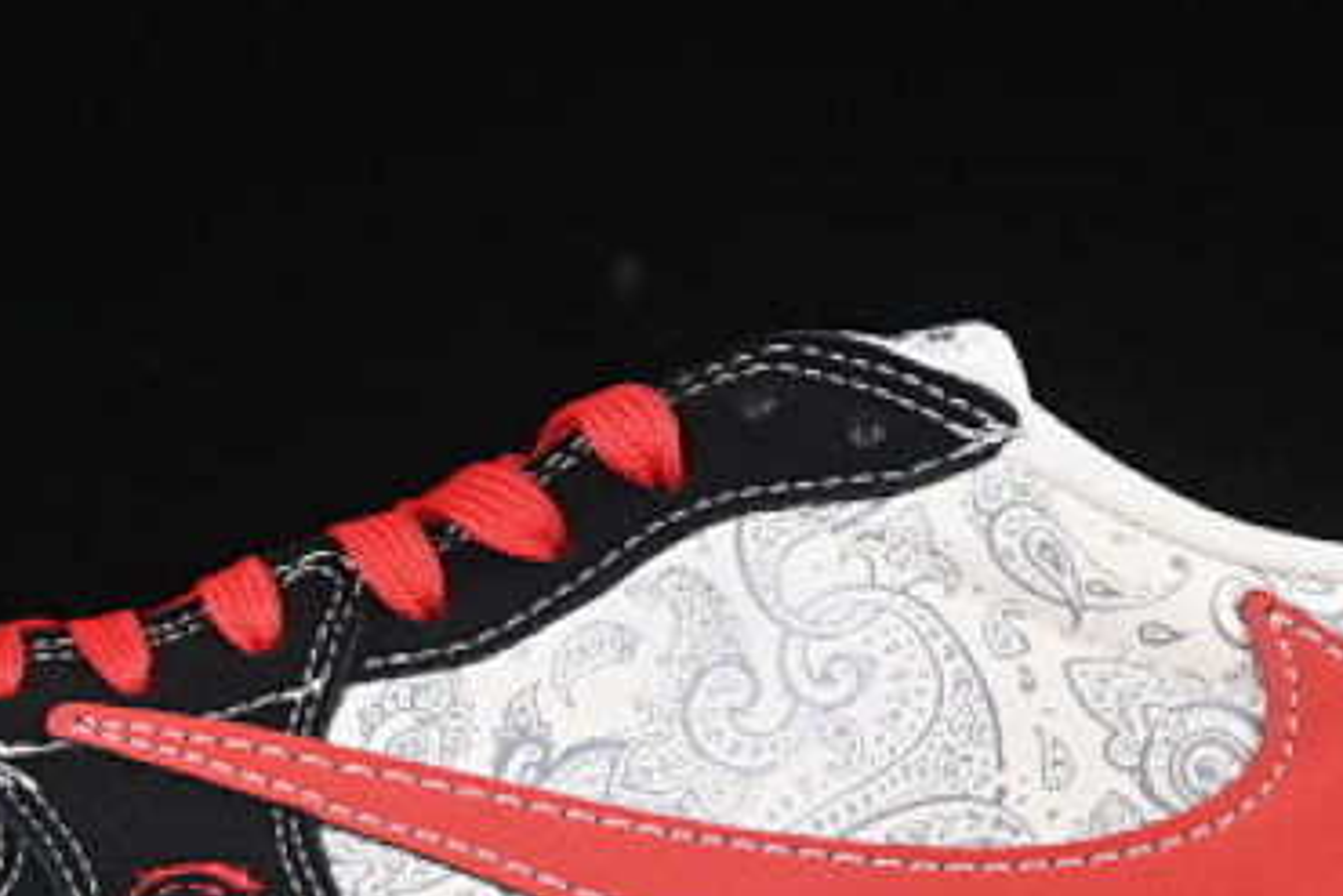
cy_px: 504
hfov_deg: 9.4
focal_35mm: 219
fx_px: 8173
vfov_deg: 6.3
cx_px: 581
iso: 160
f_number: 7.1
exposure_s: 1/60
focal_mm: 50
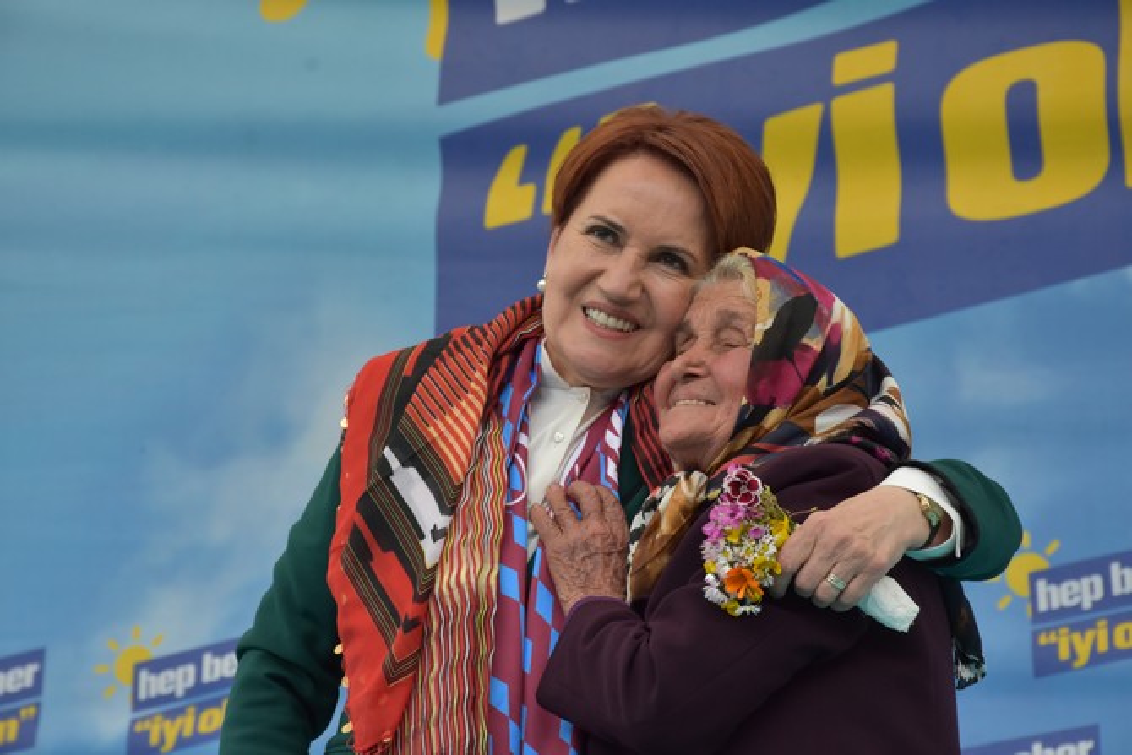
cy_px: 378
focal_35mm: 135
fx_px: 4246
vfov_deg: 10.2
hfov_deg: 15.2
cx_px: 566
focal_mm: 90
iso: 800
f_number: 8
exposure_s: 1/250
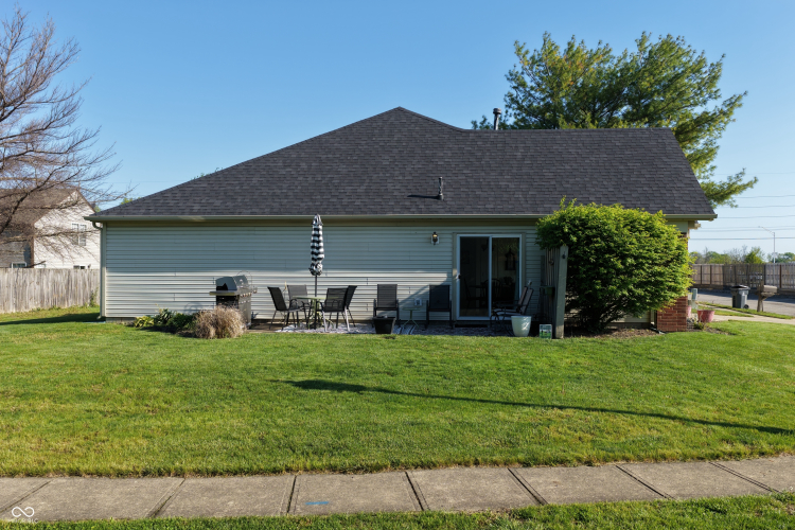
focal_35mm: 28
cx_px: 398
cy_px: 265
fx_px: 618
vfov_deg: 46.4
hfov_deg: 65.5
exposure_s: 1/1000
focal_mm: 14.45
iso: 160
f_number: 2.8
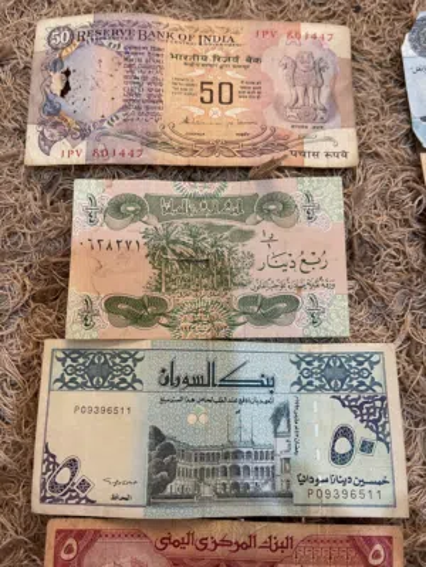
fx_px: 410
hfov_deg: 54.9
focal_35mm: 25
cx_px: 213
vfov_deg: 69.4
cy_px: 284
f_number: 1.6
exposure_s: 1/60
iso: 160
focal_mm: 5.1
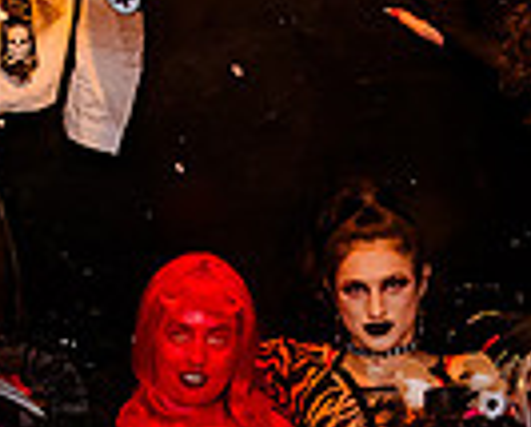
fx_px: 1843
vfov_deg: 13.1
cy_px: 369
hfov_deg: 16.4
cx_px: 210
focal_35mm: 117
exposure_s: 1/160
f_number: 4
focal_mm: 24
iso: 5000
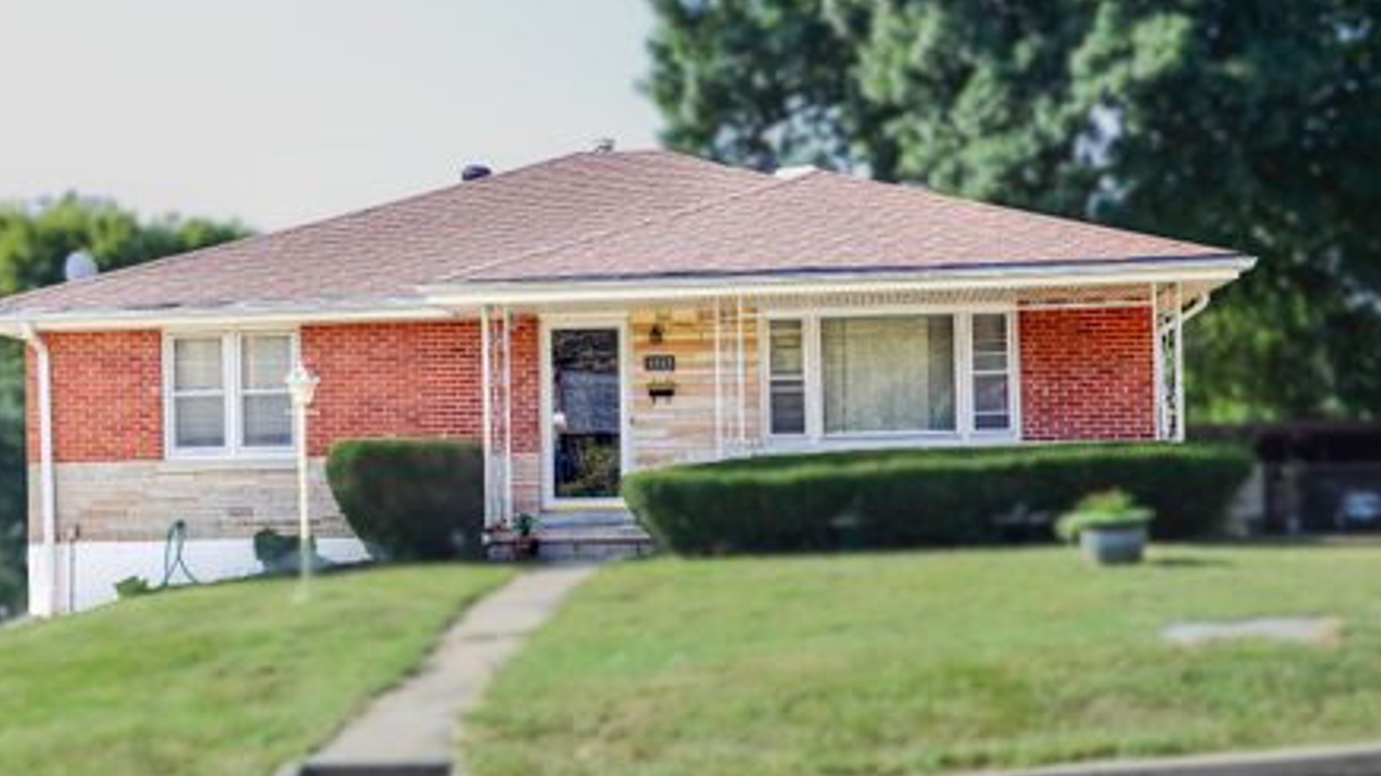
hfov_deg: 38.4
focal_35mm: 54
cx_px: 605
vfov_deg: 22.2
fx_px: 1977
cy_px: 401
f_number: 8
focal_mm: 30
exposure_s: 1/250
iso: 160
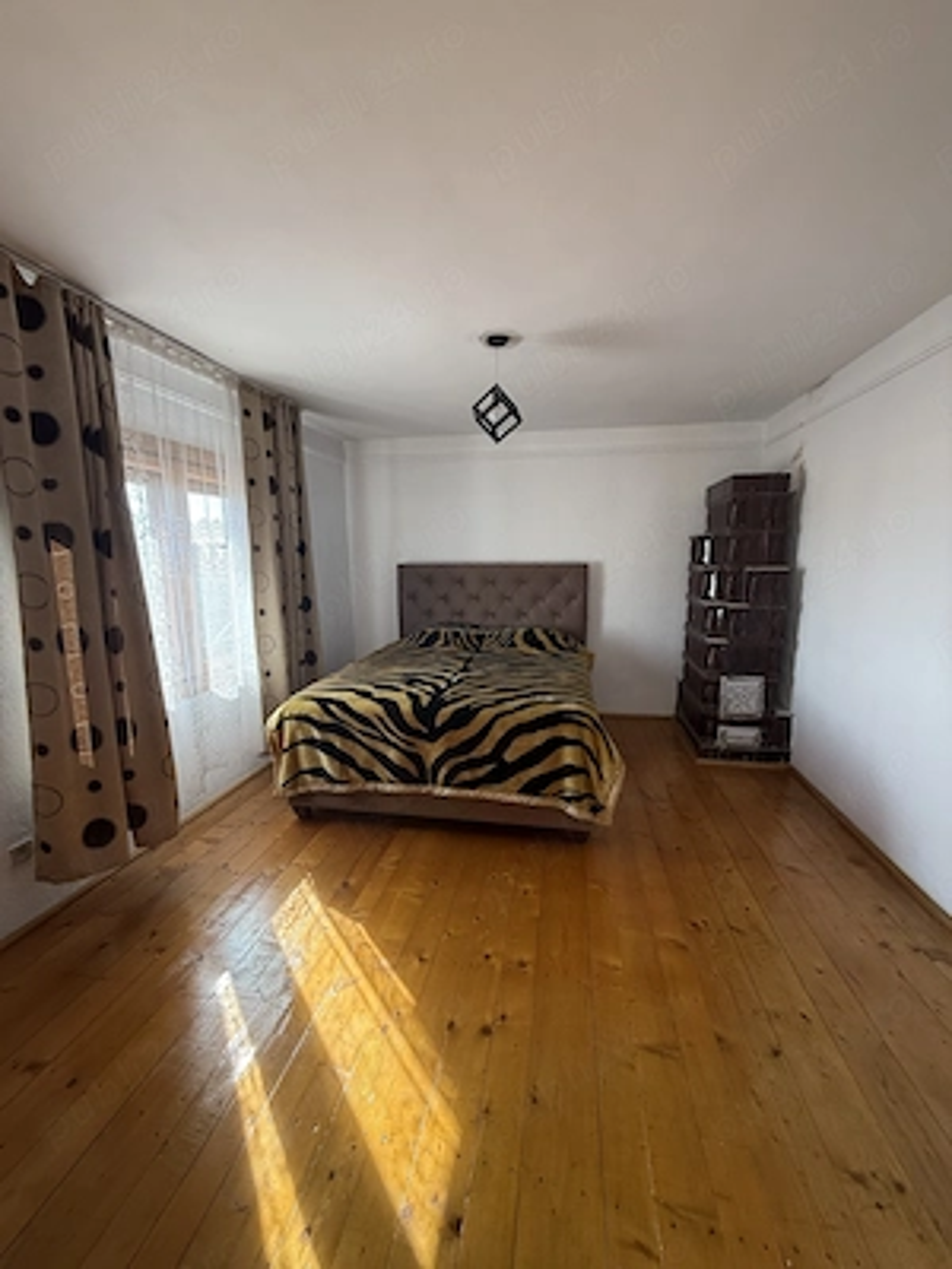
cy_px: 634
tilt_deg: -7.8
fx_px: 513
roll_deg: +1.0
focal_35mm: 14
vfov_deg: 102.1
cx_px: 476
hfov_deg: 85.7
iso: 160
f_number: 2.2
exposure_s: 1/99
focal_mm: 2.22
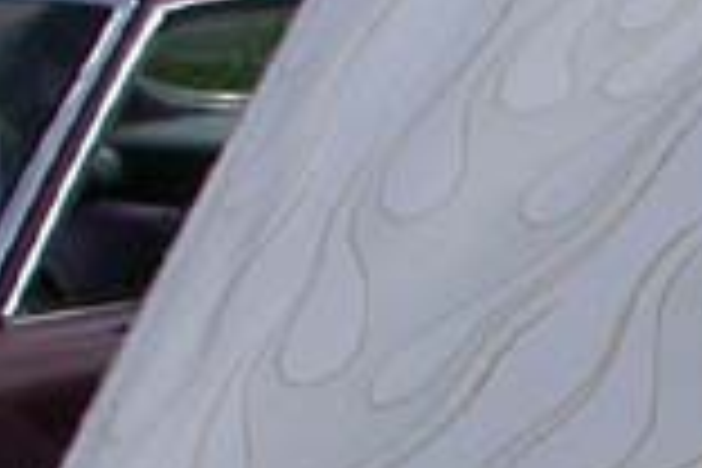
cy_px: 783
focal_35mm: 260
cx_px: 1418
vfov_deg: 5.2
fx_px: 5070
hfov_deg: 7.6
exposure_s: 1/473
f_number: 7.5
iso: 100
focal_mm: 7.85
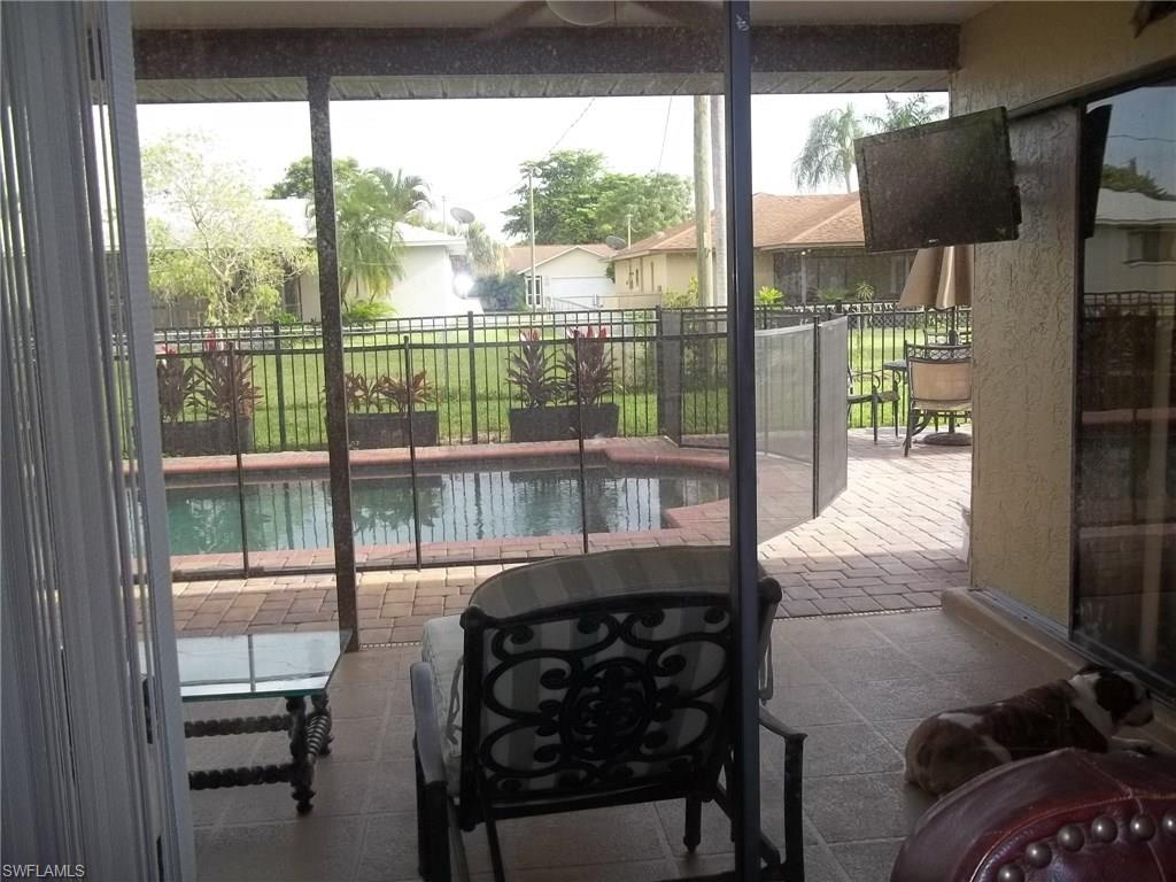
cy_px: 441
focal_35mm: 32
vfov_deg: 44.2
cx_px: 588
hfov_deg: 56.8
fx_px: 1087
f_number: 2.9
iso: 64
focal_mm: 5.7
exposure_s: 1/125
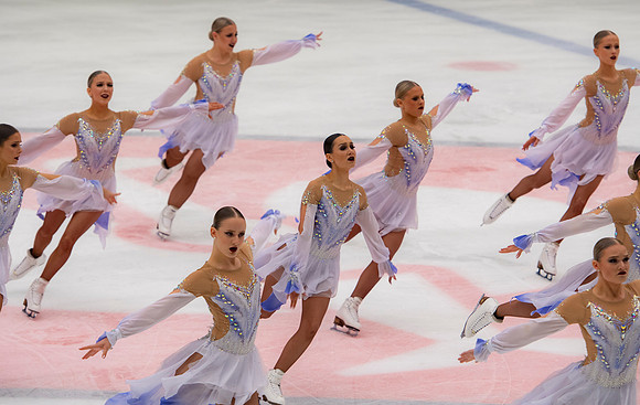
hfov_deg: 9.8
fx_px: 3732
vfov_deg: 6.2
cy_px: 192
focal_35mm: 213
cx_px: 320
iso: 560
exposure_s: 1/400
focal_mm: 140
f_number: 3.5
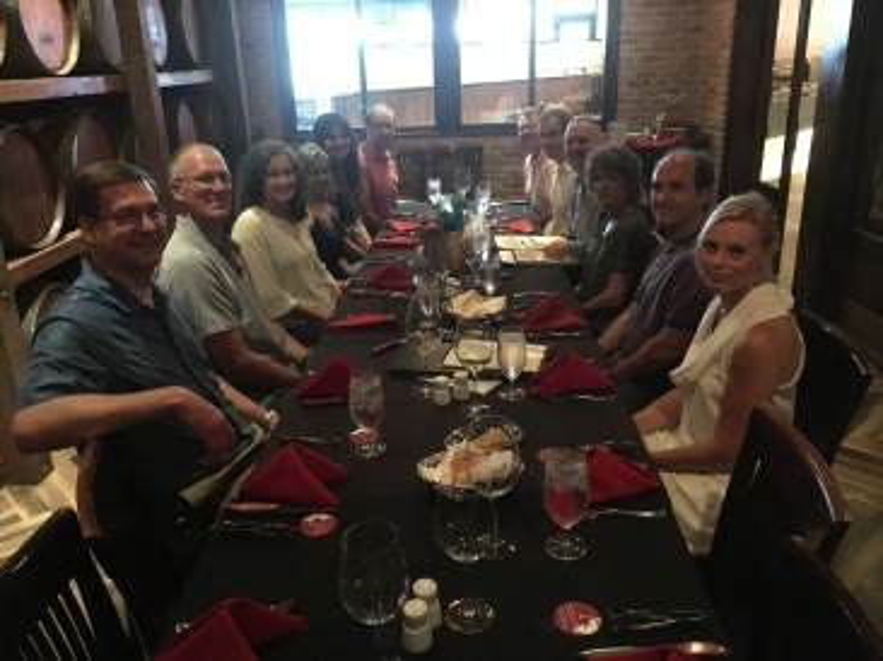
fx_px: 739
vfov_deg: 48.2
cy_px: 330
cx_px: 442
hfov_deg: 61.7
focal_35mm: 29
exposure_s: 1/15
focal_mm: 4.15
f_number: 2.2
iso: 1000
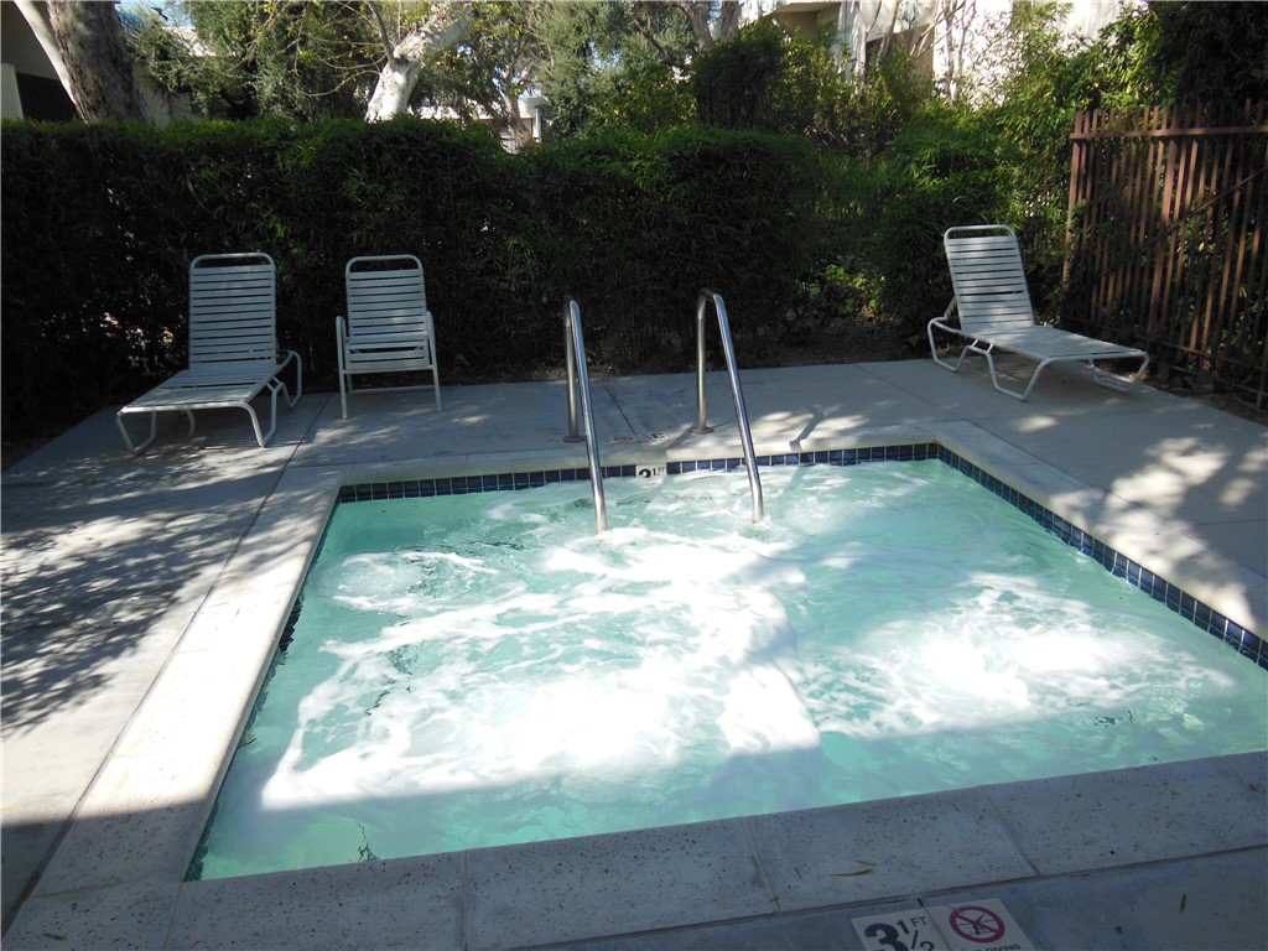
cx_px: 634
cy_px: 476
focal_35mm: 29
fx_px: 1062
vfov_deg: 48.2
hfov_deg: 61.7
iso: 125
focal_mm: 5.2
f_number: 3.7
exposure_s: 1/640
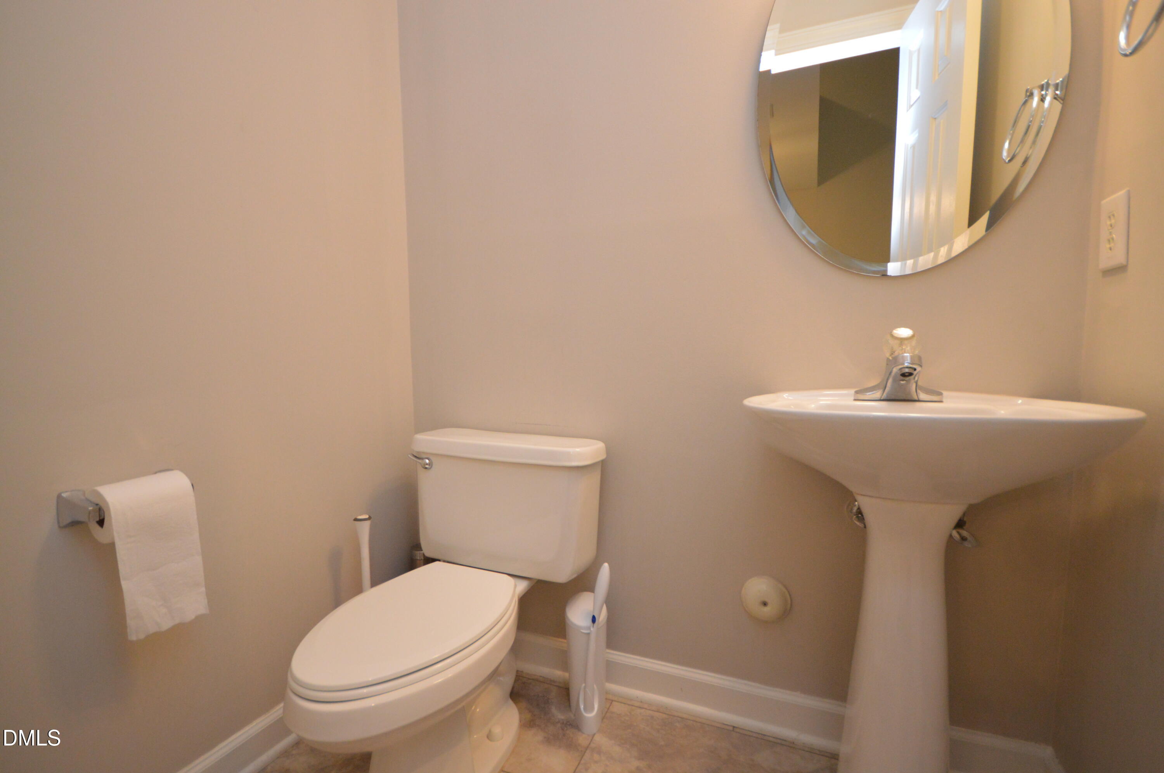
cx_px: 582
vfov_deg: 77.2
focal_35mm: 15
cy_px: 386
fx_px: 485
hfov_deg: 100.4
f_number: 4
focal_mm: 10
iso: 1400
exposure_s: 1/60
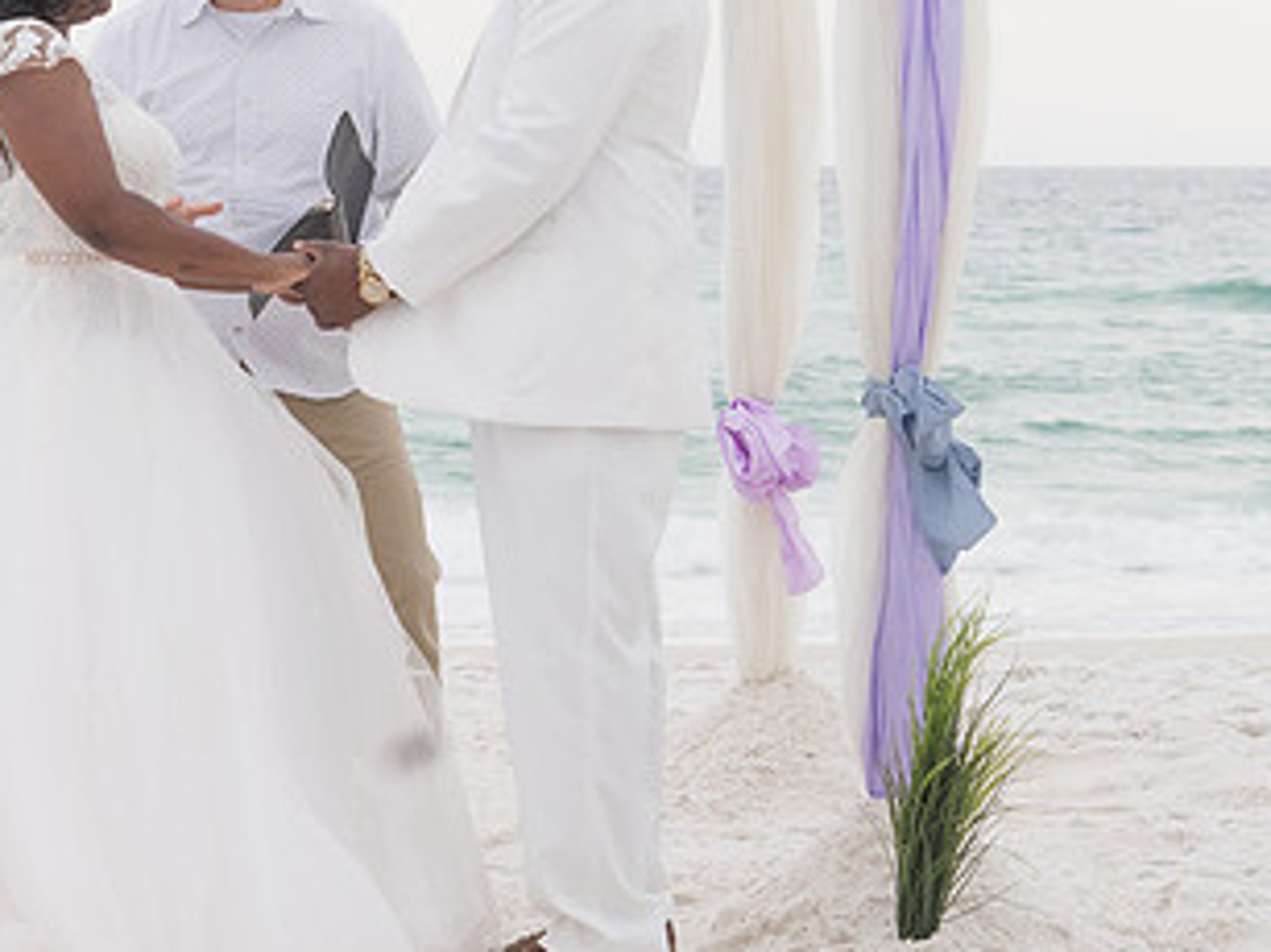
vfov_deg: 8.3
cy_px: 368
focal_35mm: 179
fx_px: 6570
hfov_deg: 11.0
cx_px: 690
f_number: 7.1
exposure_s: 1/320
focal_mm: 70
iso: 640
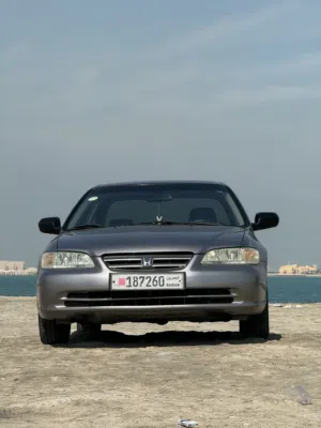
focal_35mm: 120
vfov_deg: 16.4
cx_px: 160
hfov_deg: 12.3
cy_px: 214
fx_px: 1484
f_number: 2.8
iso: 50
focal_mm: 15.66
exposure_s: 1/2817
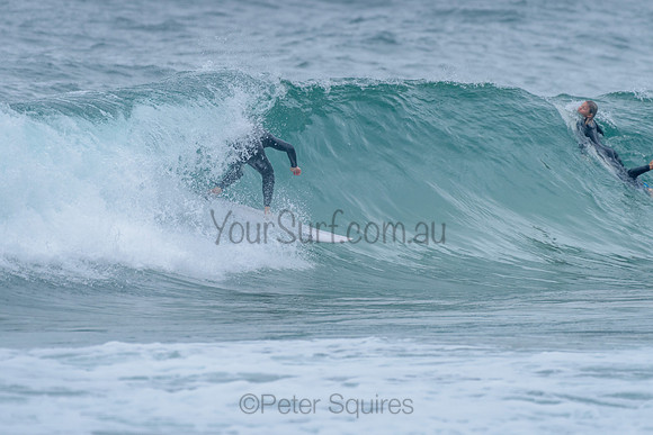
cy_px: 169
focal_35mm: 613
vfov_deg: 2.2
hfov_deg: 3.4
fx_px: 11117
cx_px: 327
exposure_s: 1/1250
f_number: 5.6
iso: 720
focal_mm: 500
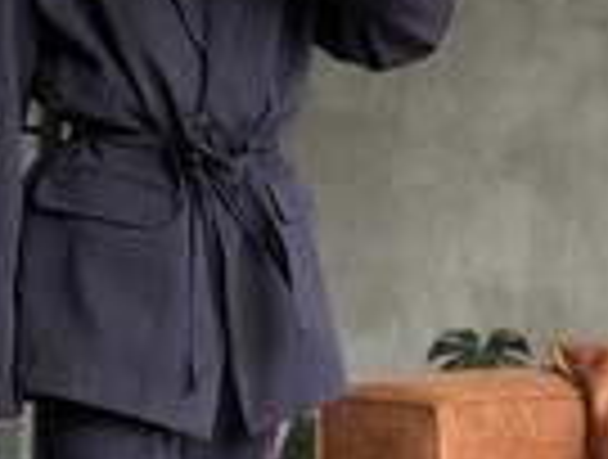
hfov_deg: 13.0
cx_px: 176
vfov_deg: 9.9
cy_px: 207
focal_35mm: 151
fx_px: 2659
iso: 500
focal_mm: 6.76
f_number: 1.78
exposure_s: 1/40
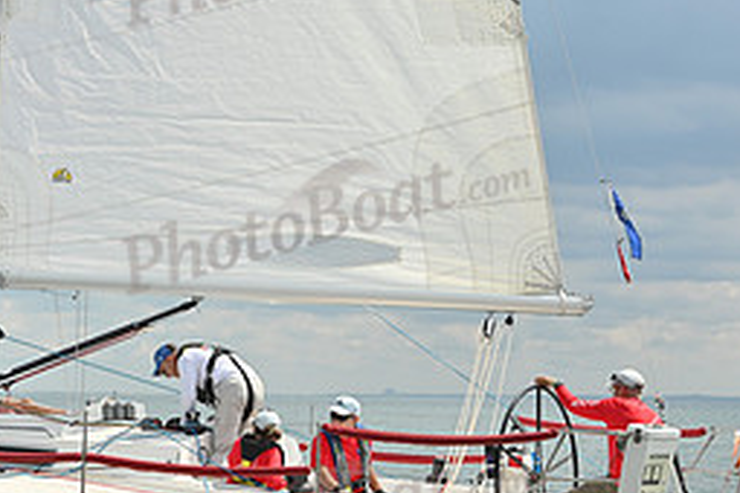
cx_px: -26
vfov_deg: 8.6
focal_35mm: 159
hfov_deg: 12.7
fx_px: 3268
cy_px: 410
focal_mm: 70
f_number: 8
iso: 320
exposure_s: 1/1250
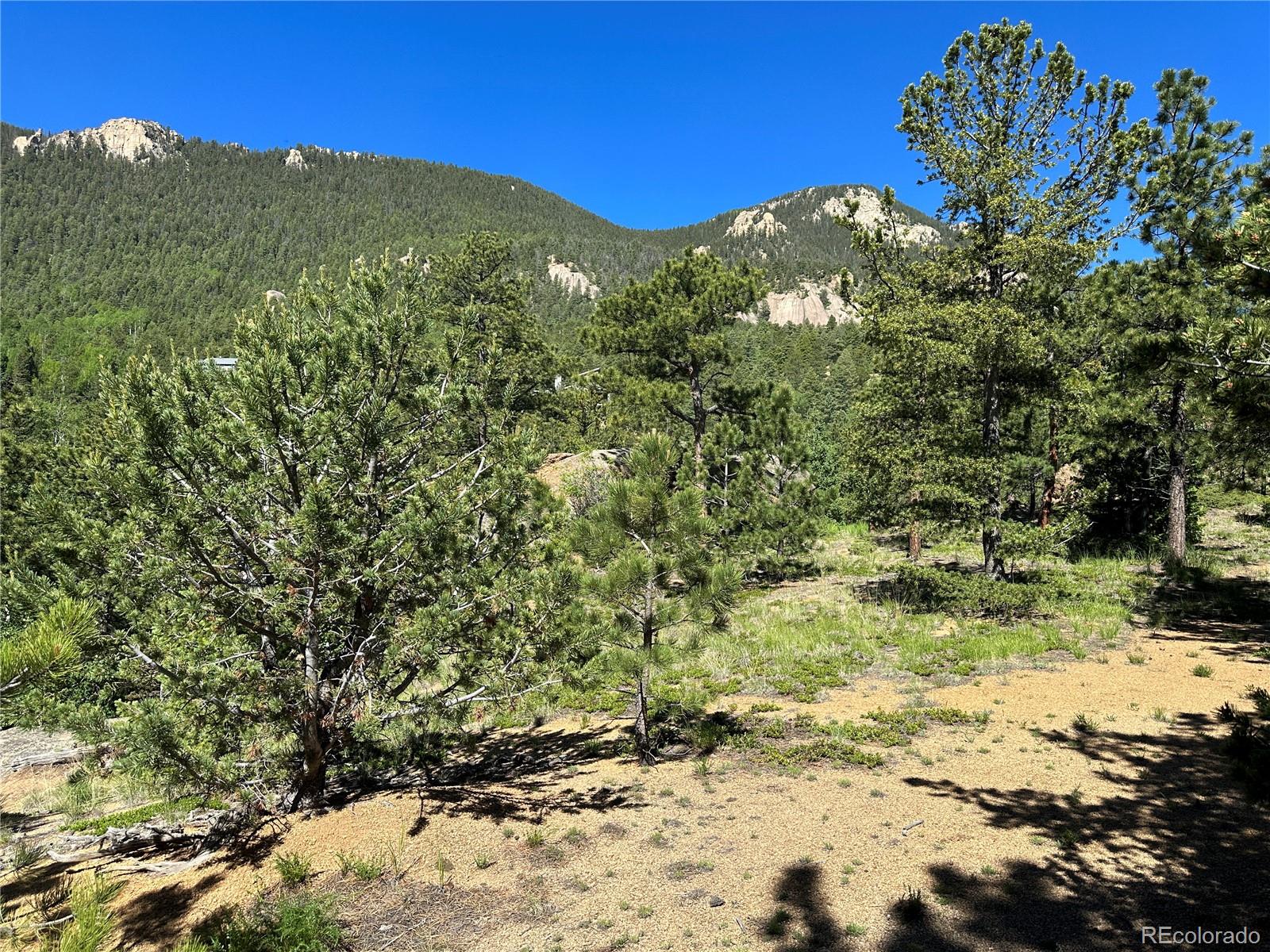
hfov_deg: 71.6
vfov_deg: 56.8
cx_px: 635
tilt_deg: +3.3
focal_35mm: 24
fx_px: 881
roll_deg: -1.1
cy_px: 476
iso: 80
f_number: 1.78
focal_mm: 6.86
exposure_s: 1/2660
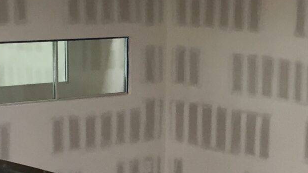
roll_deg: -1.9
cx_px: 260
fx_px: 1078
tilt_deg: -14.7
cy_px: 250
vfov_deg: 9.0
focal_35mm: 132
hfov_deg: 16.1
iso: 80
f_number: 2.2
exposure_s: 1/30
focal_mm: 4.15
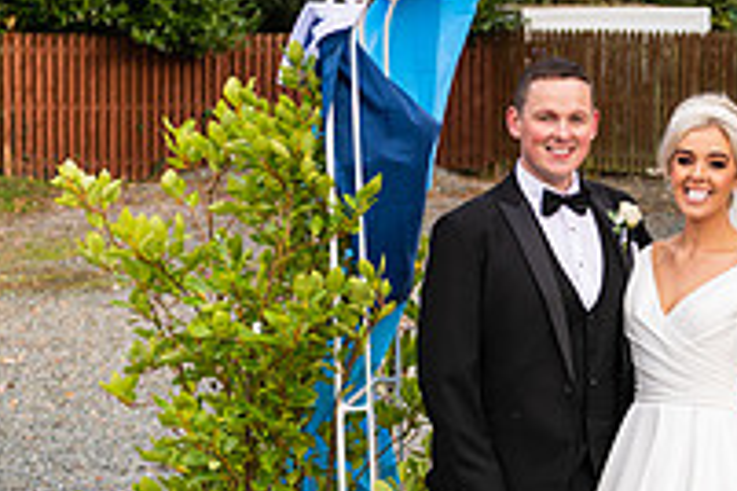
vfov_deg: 10.5
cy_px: 277
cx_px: 708
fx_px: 2661
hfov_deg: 15.5
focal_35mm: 130
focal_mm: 45
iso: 160
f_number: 3.5
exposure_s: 1/320
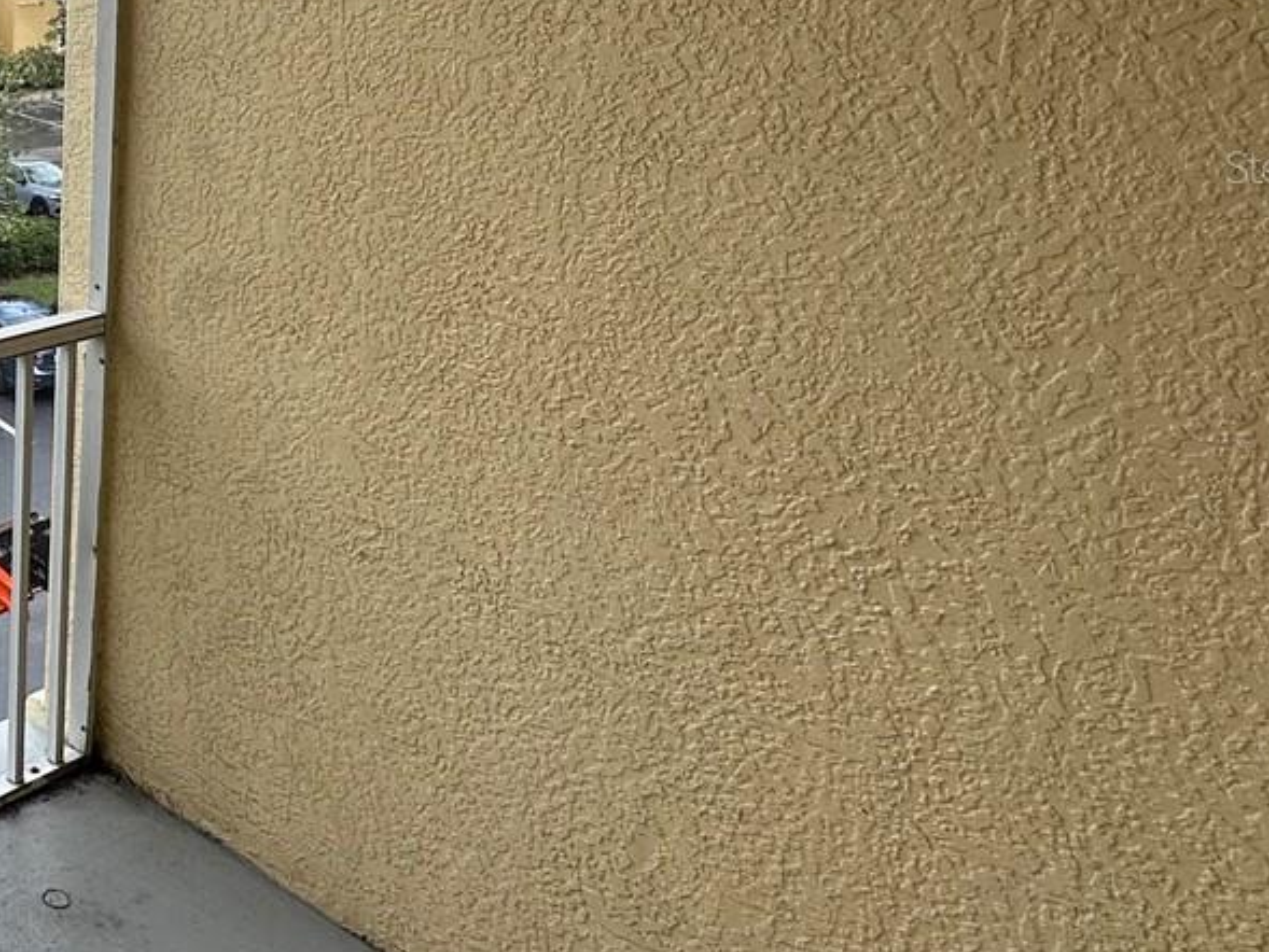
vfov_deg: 36.2
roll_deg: +1.4
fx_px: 1393
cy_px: 166
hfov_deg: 36.3
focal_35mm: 38
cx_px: -295
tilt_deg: -10.8
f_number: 2.2
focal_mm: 2.22
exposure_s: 1/389
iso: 40
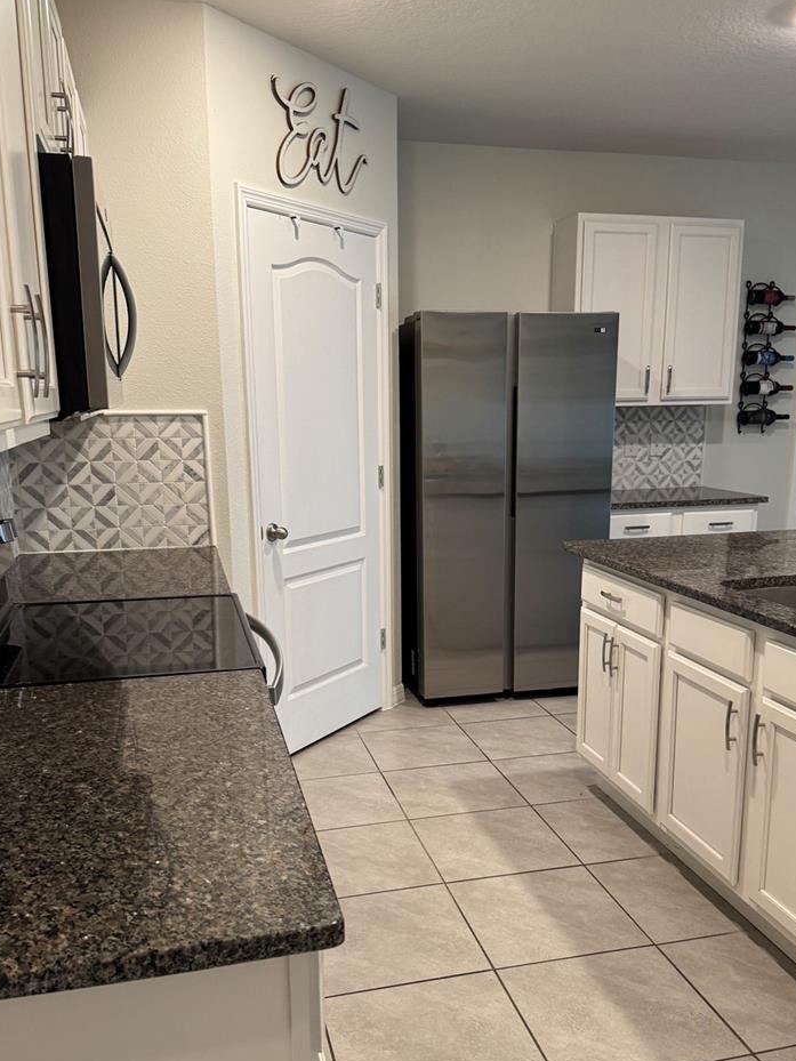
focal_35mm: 31
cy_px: 620
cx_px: 423
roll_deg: +1.0
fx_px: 950
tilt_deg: -13.8
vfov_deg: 58.0
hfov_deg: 45.4
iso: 200
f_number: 1.78
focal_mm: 6.76
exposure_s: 1/60
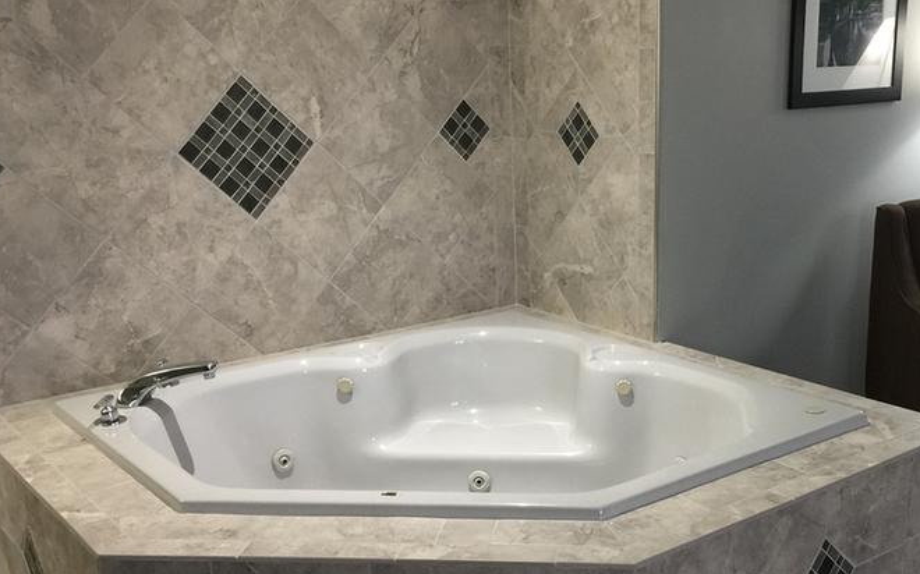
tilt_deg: -17.0
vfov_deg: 29.1
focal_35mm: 44
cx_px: 578
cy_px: 359
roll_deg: -0.6
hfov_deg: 44.9
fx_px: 1103
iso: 64
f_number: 2.2
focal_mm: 4.15
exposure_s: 1/15
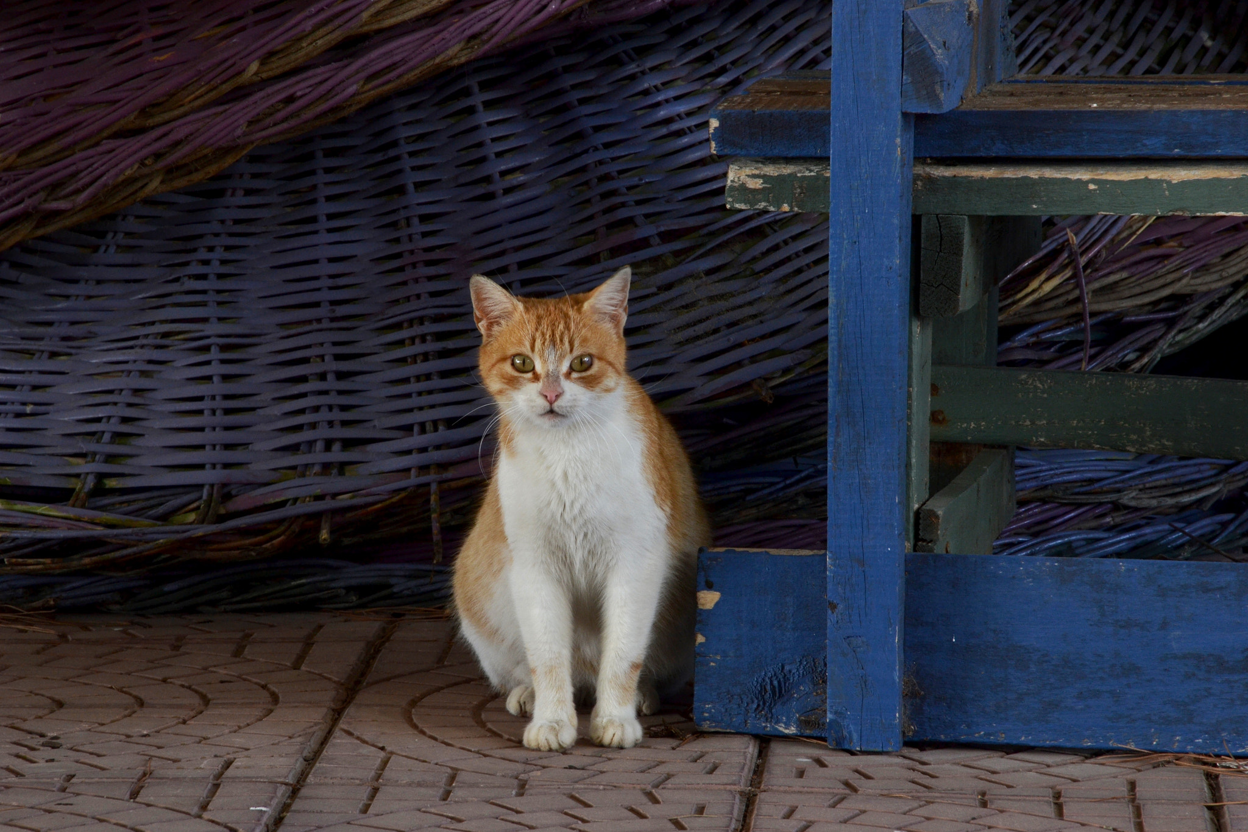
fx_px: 7279
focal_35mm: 210
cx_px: 624
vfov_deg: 6.5
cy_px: 416
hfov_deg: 9.8
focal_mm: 140
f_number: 18
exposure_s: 1/15
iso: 200
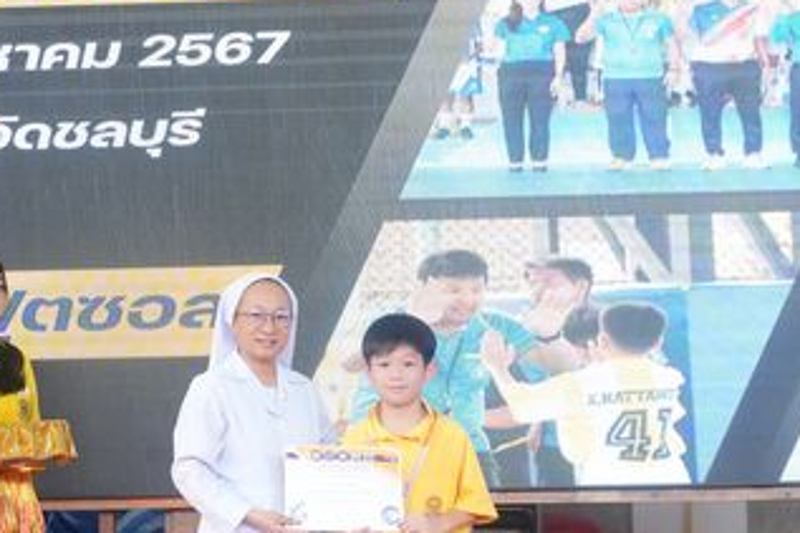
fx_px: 1953
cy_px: 432
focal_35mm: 88
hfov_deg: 23.1
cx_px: 278
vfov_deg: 15.4
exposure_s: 1/100
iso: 1600
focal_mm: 31
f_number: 5.6
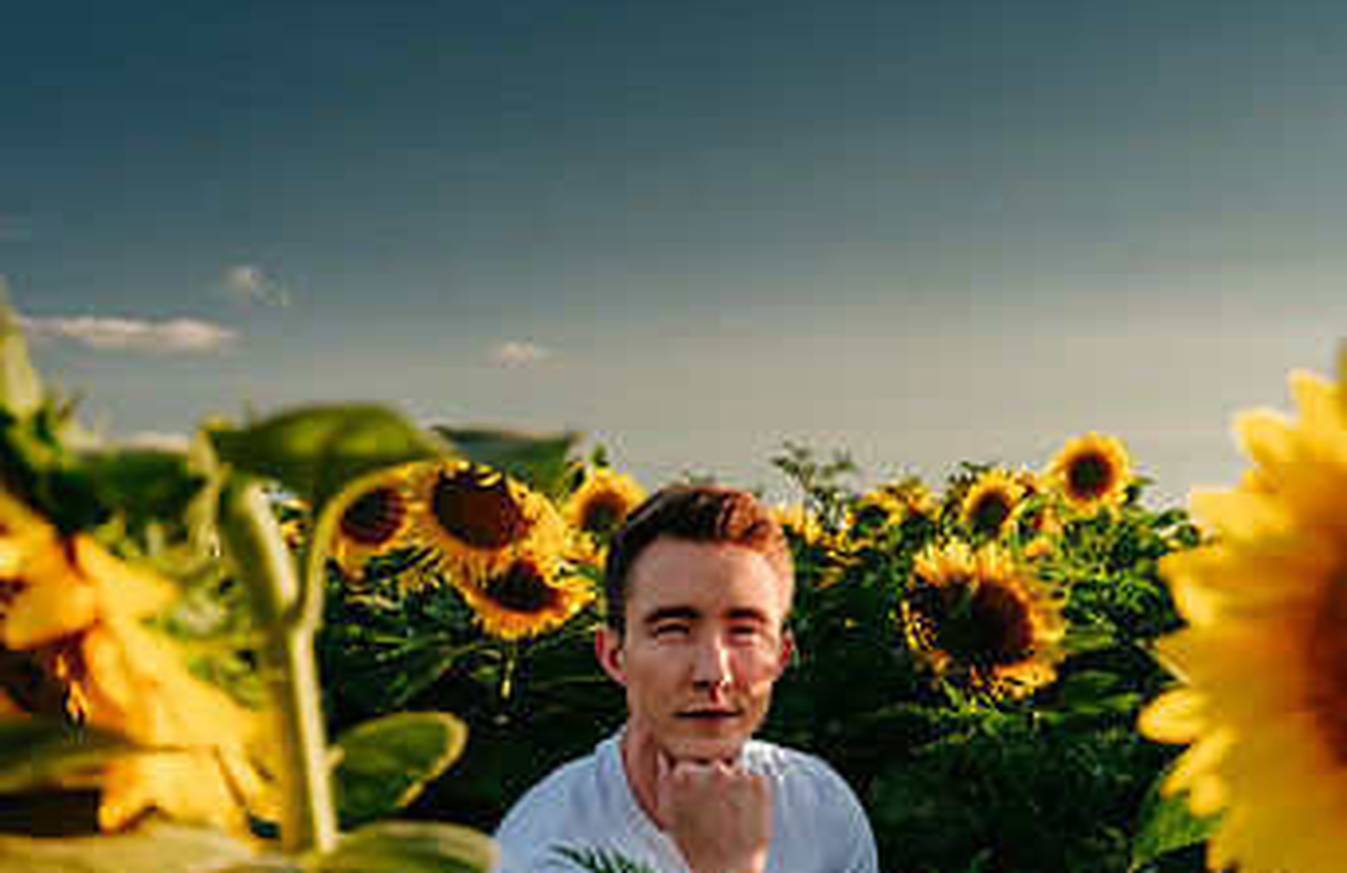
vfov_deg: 20.9
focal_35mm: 61
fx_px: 2263
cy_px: 939
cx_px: 538
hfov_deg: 33.0
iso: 100
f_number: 5.6
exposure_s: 1/100
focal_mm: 39.6
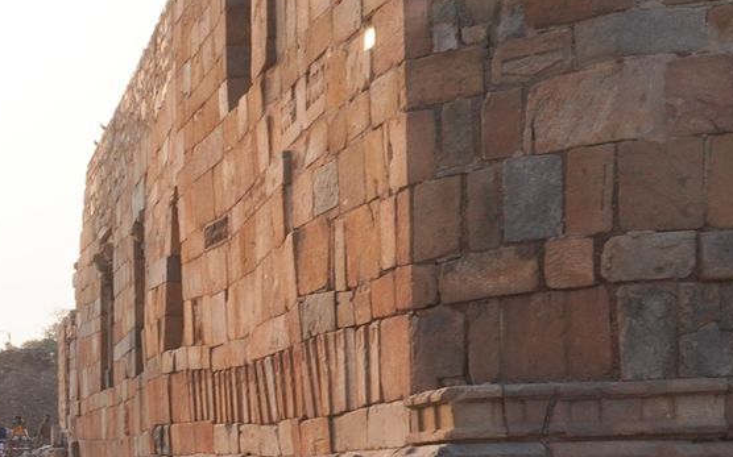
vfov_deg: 14.5
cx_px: -537
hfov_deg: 18.9
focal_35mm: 88
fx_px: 1757
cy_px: 494
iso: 640
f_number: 22
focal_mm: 24
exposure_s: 1/100
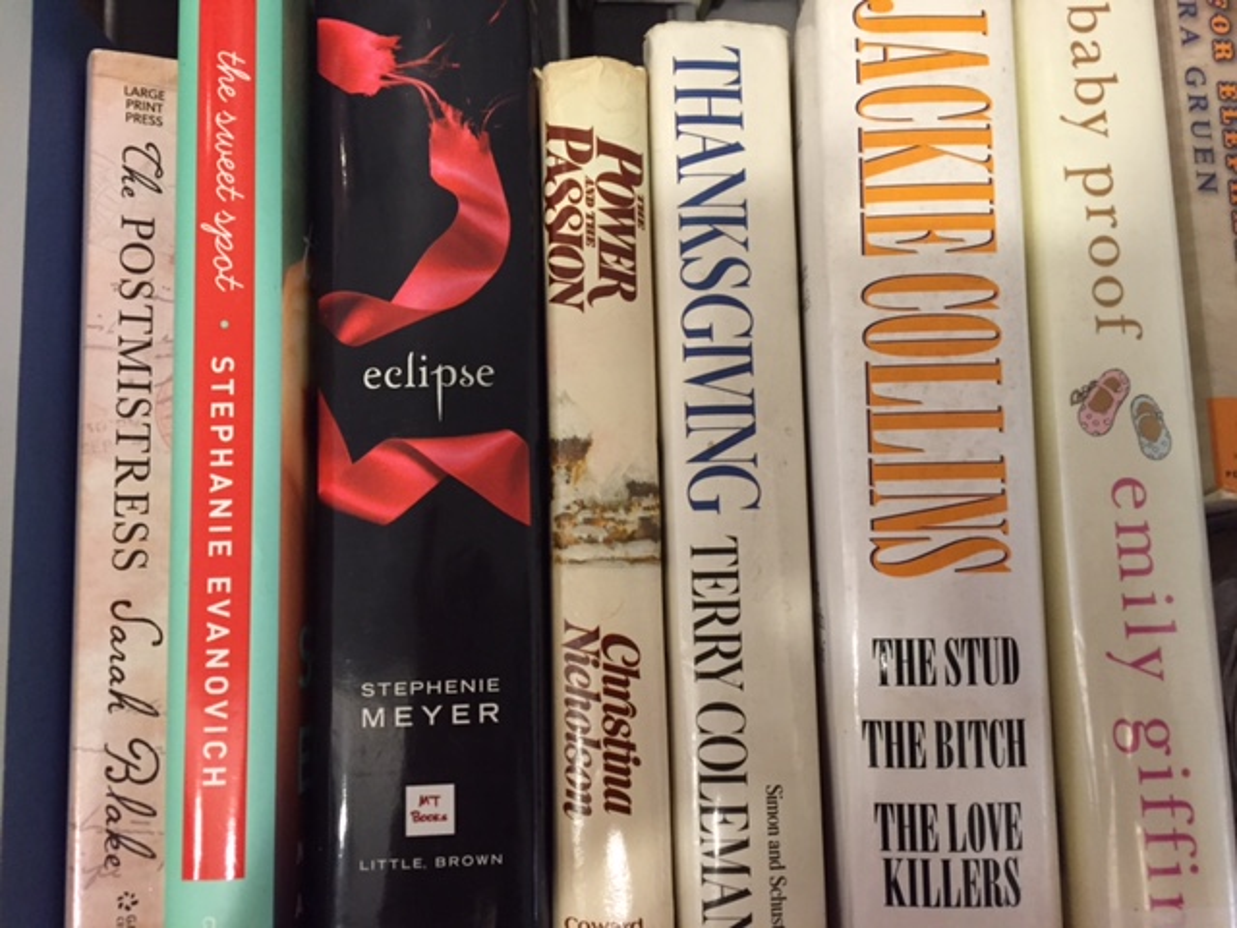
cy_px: 464
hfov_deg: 61.7
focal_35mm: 29
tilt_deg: -83.4
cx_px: 618
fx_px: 1036
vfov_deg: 48.2
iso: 200
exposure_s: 1/30
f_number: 2.2
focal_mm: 4.15
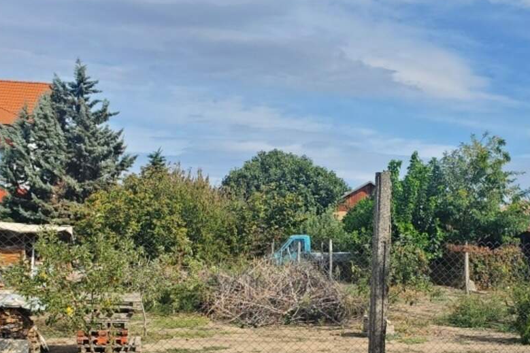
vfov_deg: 26.0
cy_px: 328
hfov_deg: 38.8
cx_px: 383
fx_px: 736
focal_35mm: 50
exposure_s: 1/1135
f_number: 2.4
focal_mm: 4.3
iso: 50
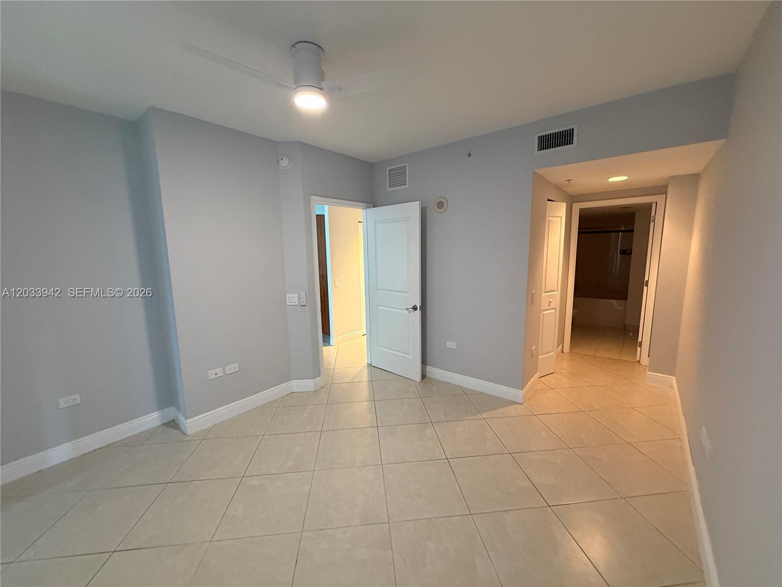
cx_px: 391
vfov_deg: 85.7
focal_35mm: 14
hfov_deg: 102.1
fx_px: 316
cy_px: 294
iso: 320
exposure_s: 1/60
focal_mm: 2.22
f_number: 2.2
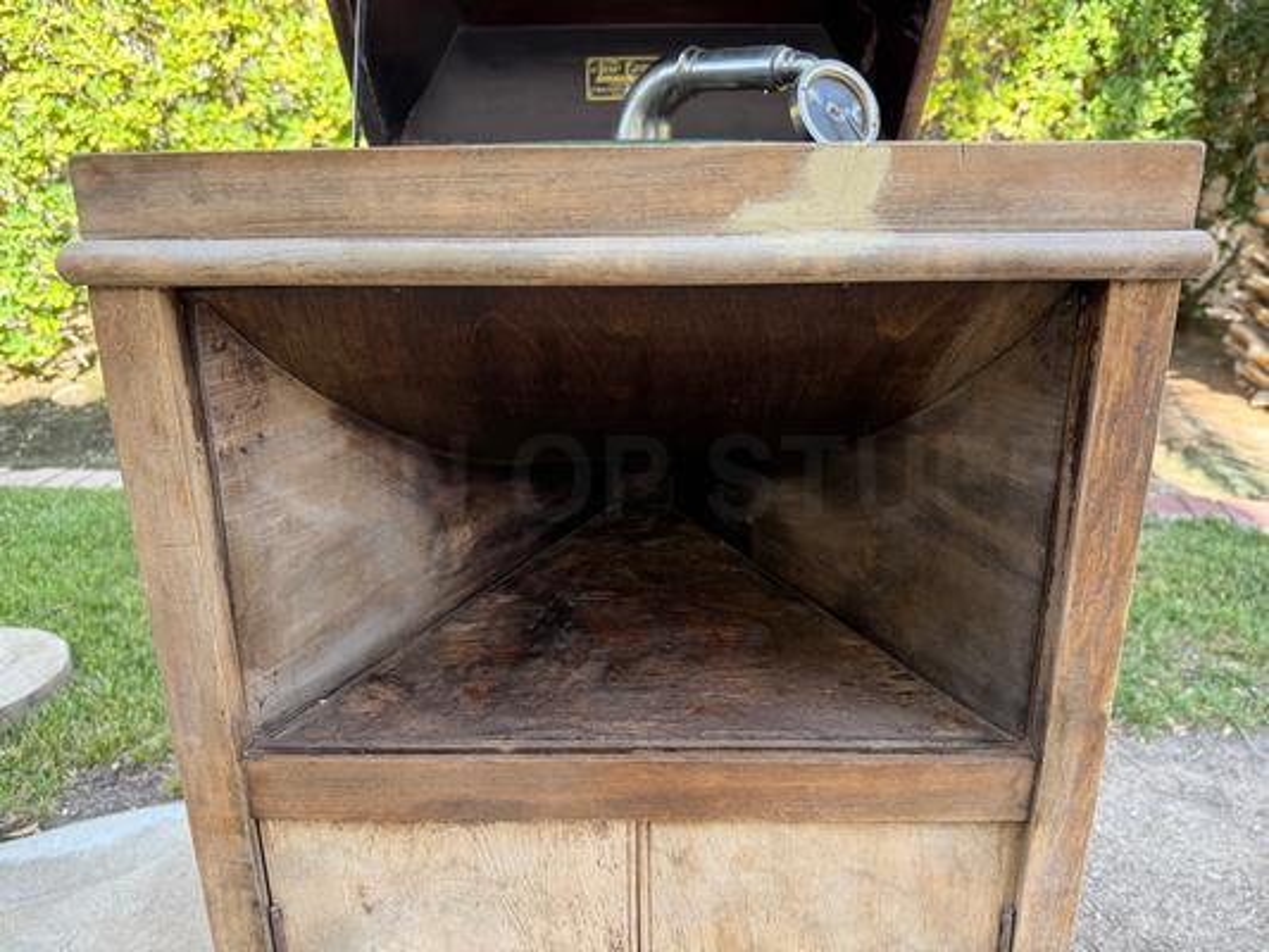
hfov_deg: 71.6
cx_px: 634
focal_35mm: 24
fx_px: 880
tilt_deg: -19.5
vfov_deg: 56.8
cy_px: 476
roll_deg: -0.7
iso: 100
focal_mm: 6.76
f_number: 1.78
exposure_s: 1/265
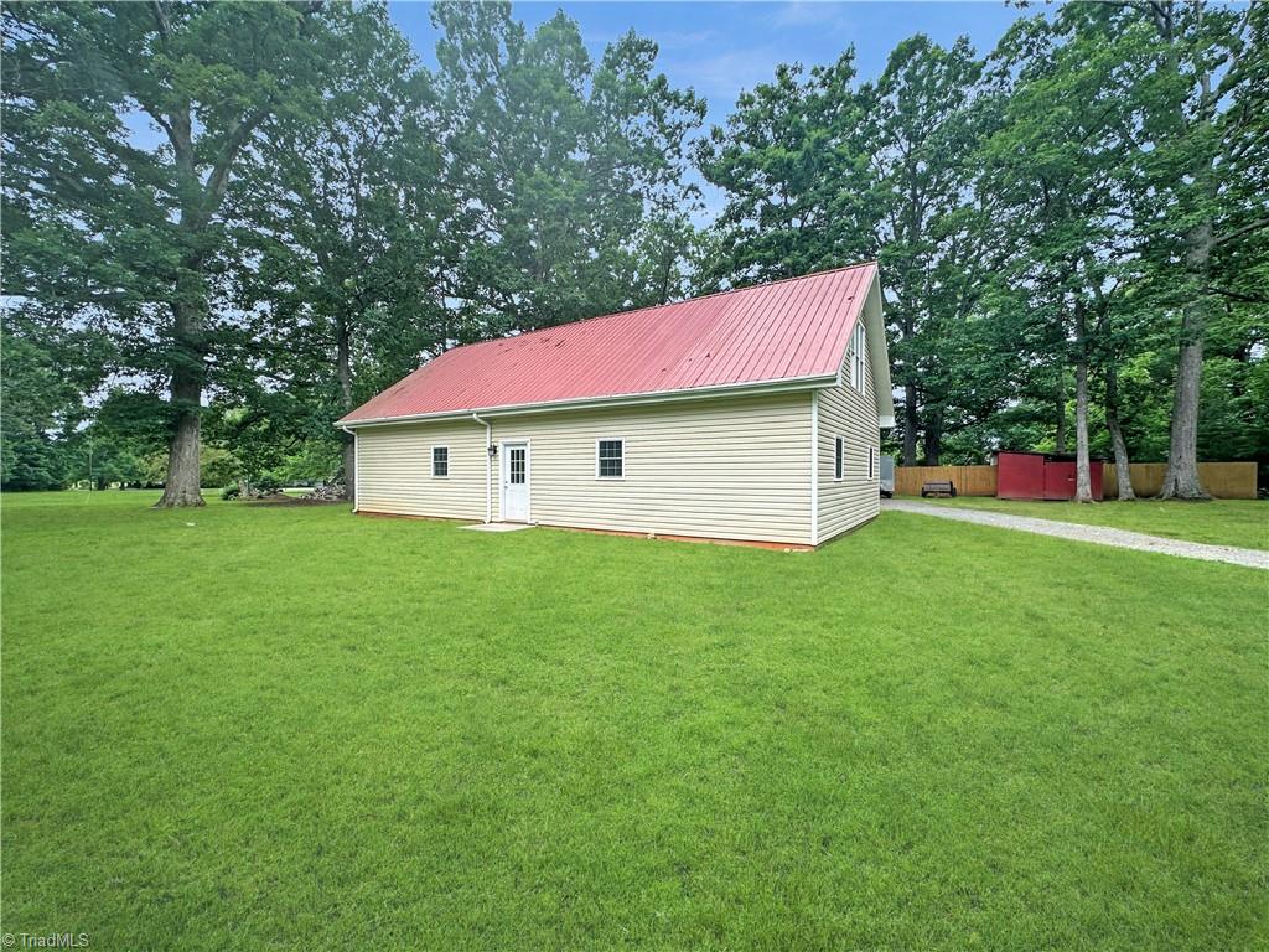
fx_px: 513
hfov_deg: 102.1
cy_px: 476
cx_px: 634
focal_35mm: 14
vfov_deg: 85.7
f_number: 2.2
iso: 40
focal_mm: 2.22
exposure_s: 1/483
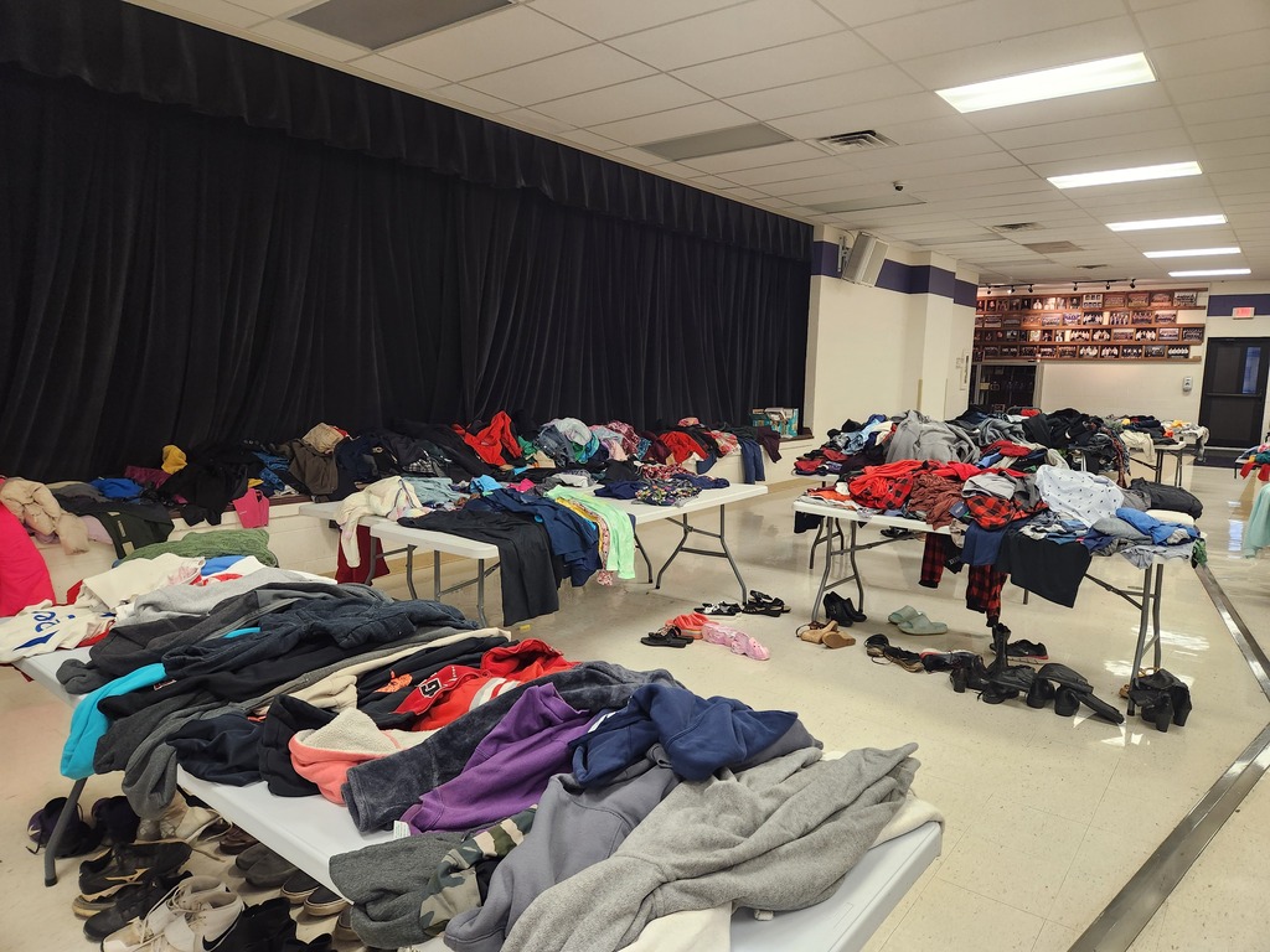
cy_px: 476
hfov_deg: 73.9
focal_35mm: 23
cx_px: 635
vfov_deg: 58.9
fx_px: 844
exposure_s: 1/120
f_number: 1.8
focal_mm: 5.4
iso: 400
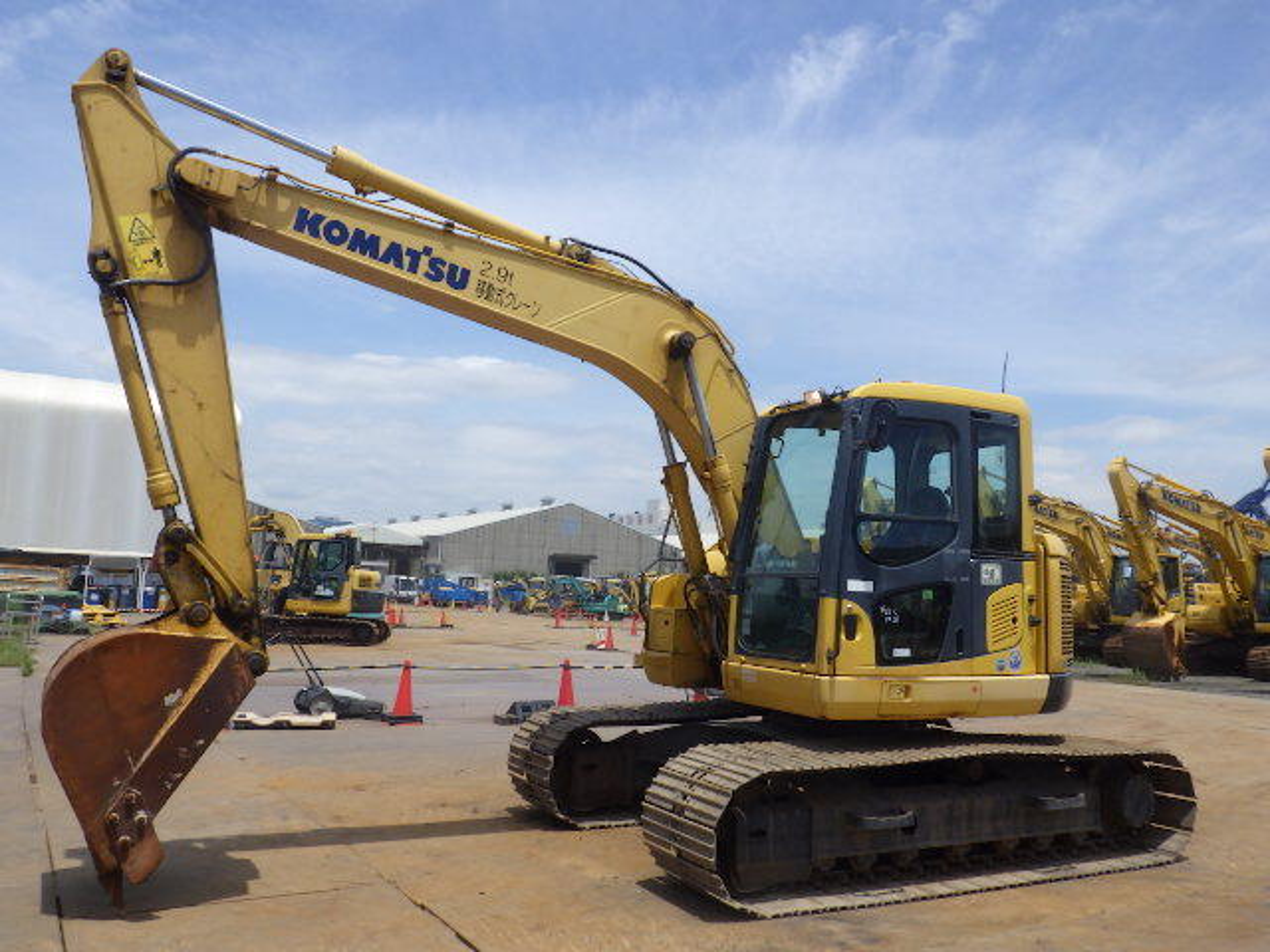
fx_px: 1027
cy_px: 476
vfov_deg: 49.7
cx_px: 635
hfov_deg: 63.4
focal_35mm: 28
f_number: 4.2
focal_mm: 5
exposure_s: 1/1250
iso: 125
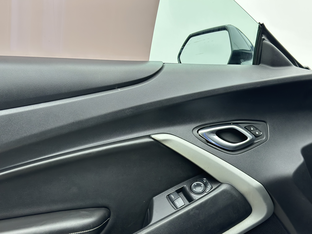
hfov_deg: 39.7
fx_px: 433
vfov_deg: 30.3
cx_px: 156
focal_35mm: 48
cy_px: 117
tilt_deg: -8.6
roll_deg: +0.5
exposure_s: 1/100
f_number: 1.78
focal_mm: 6.86
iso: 80
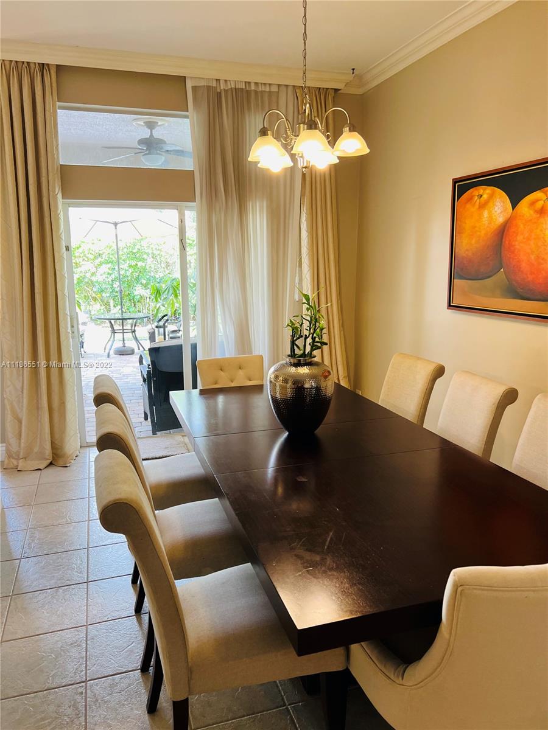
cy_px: 365
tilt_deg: -11.7
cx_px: 274
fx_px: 549
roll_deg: +0.7
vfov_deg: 67.3
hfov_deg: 53.1
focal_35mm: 26
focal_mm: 5.7
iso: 100
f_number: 1.5
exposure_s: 1/120
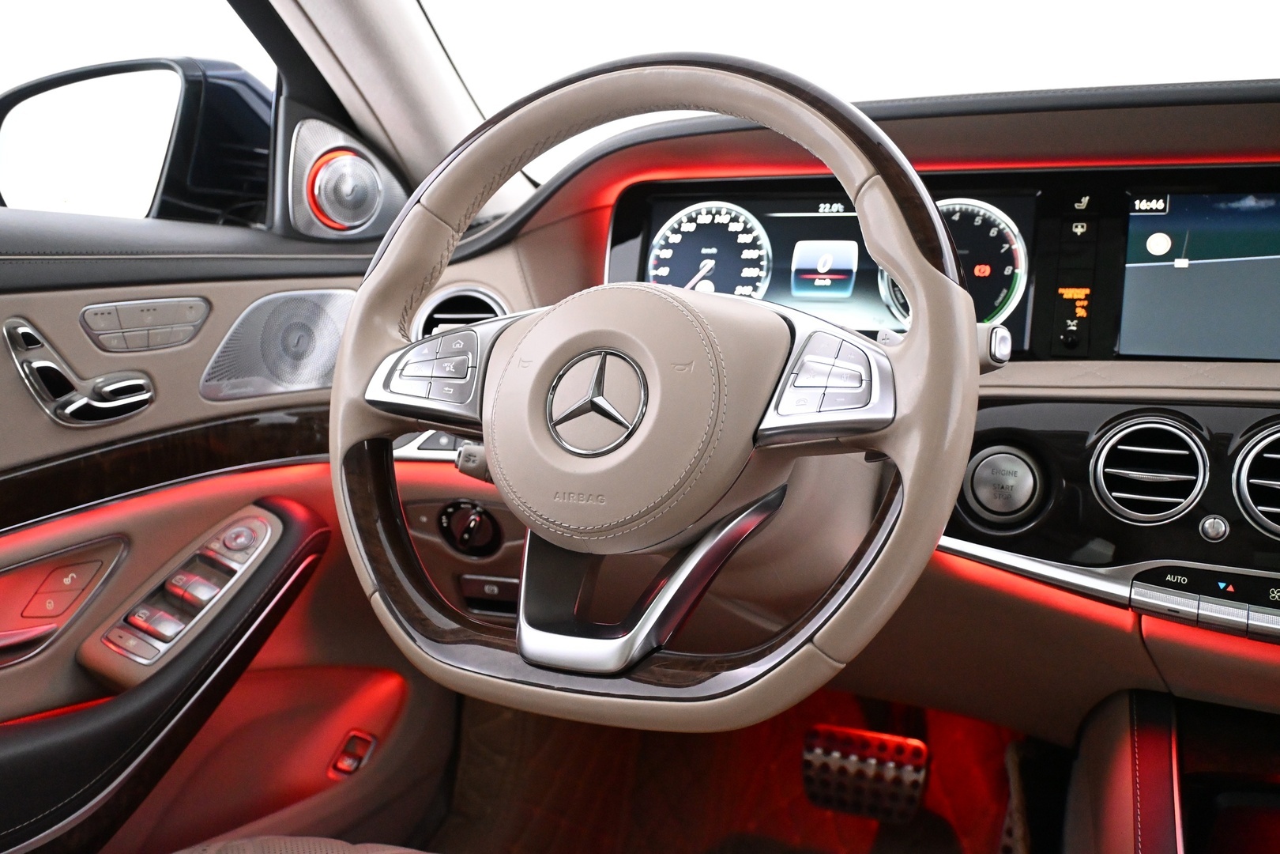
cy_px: 427
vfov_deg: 38.4
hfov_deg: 55.1
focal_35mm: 34
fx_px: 1227
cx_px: 640
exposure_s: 1/40
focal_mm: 23
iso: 5600
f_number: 4.2
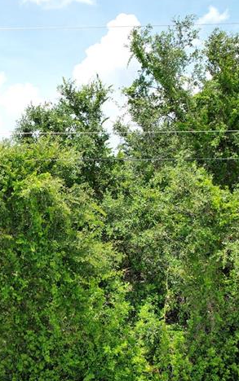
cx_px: -2
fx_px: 510
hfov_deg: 25.1
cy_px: 243
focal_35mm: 49
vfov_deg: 40.7
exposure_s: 1/1500
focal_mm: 8.38
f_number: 2.8
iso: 100
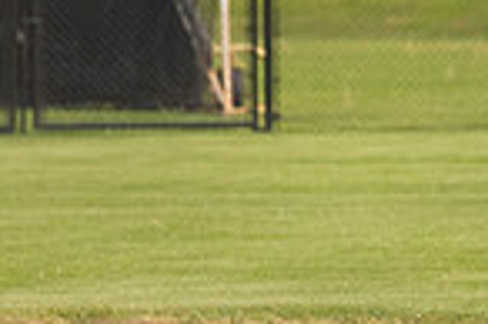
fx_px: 14921
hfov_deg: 1.9
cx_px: 695
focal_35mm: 1102
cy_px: 94
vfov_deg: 1.2
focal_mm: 185
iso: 1000
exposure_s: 1/2000
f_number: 5.6
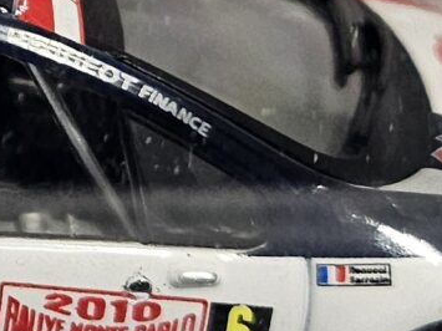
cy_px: -35
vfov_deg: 8.5
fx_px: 2208
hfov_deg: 10.9
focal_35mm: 173
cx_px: -291
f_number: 1.8
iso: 200
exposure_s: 1/100
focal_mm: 5
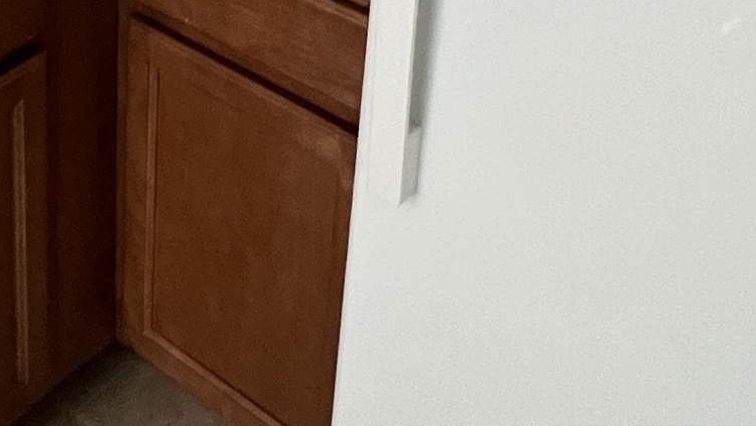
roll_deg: -1.0
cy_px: -324
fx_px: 1163
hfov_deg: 35.0
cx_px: 160
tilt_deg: -16.7
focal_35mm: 58
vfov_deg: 17.2
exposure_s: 1/60
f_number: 1.8
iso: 500
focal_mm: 1.57
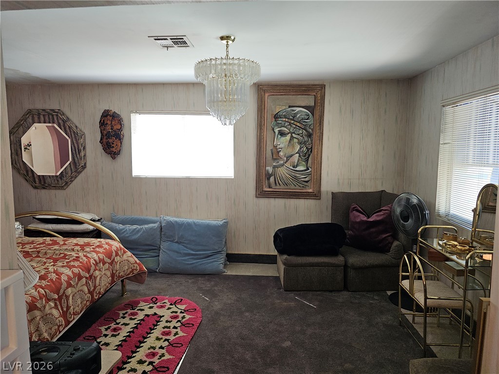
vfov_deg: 58.9
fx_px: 332
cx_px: 250
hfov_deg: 73.9
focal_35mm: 23
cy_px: 187
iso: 80
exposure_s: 1/50
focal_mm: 6.3
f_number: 1.7
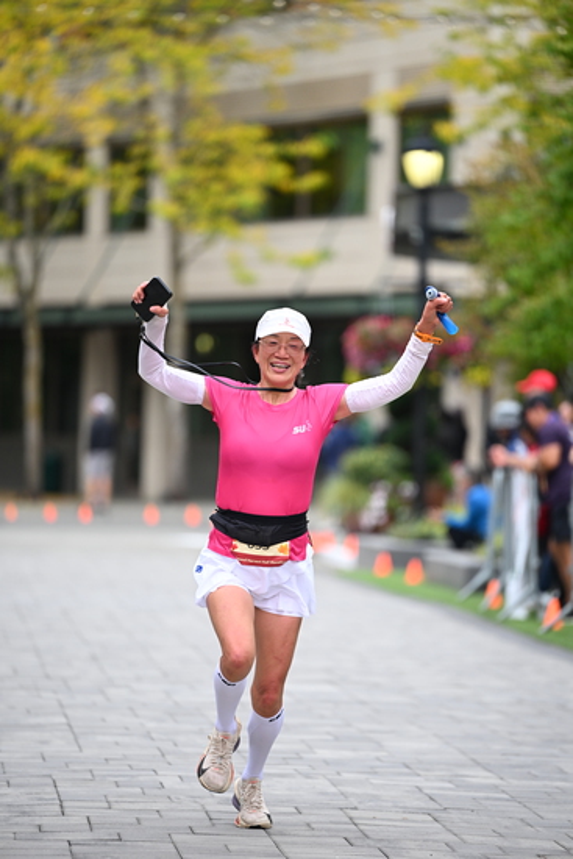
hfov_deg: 6.9
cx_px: 286
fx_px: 4772
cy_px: 430
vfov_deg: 10.3
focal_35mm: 200
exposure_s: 1/1600
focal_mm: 200
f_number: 2.8
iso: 640
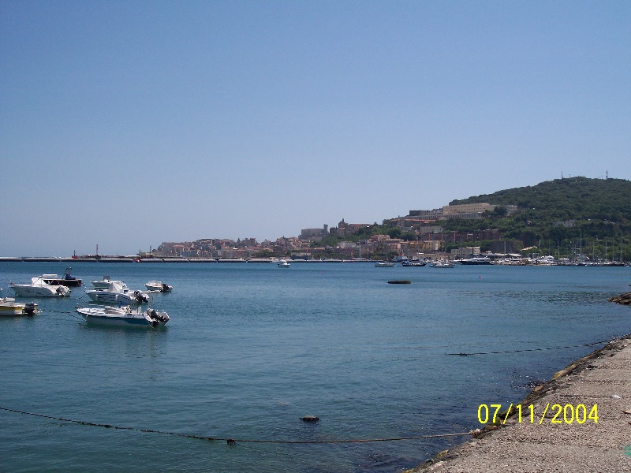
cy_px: 236
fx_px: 693
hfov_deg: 49.0
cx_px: 316
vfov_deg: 37.7
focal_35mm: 38
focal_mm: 8
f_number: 4.8
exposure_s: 1/1000
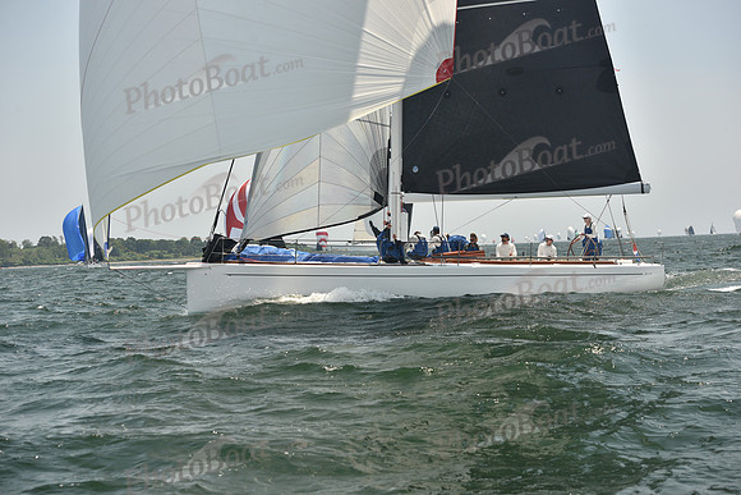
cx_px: 370
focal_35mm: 70
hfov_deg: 28.8
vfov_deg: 19.5
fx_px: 1441
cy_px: 248
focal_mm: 70
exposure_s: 1/640
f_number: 5.6
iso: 250
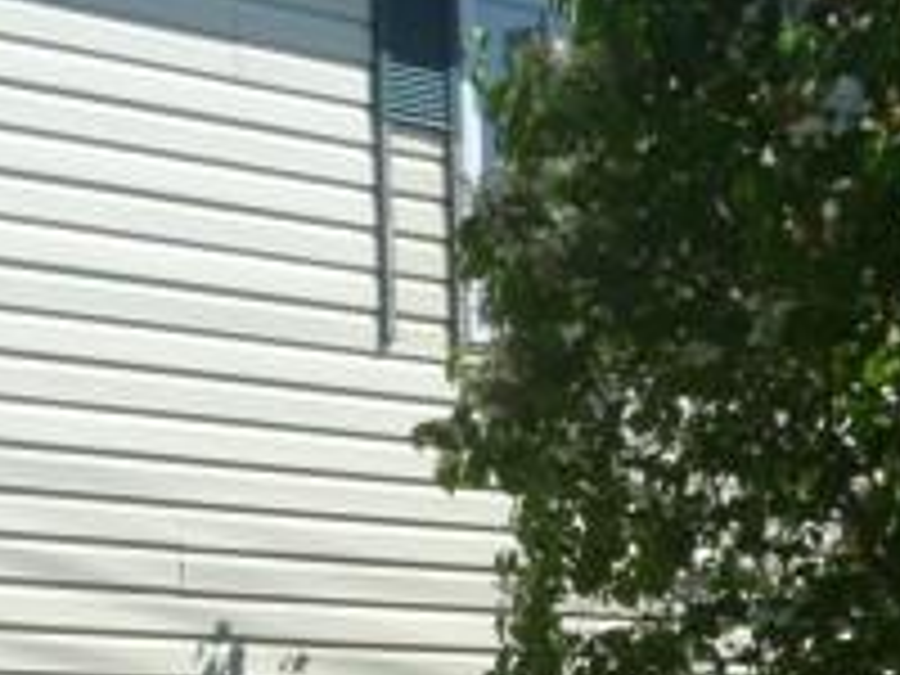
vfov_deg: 12.5
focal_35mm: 112
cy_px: 1066
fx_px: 2912
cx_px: -302
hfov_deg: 16.5
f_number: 5.6
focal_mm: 6.3
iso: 80
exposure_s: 1/200
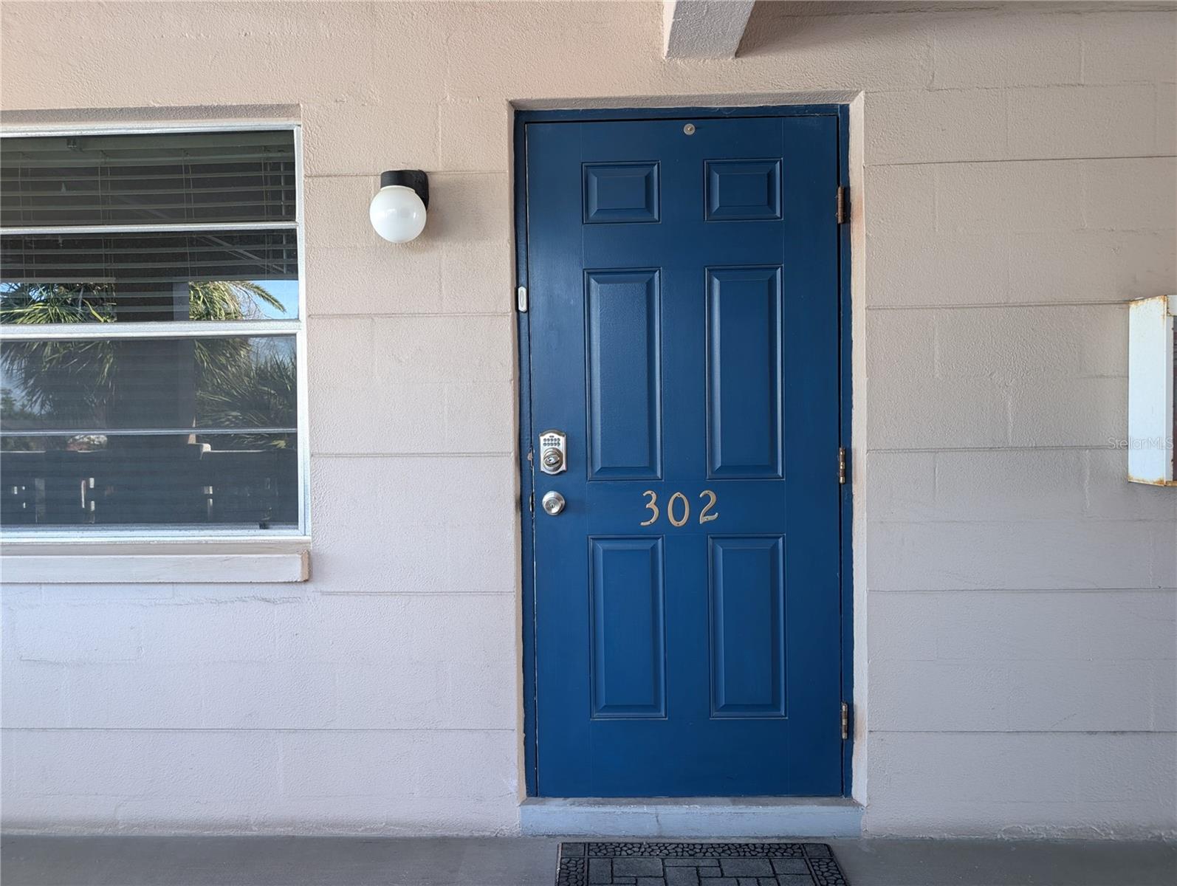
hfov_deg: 71.5
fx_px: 817
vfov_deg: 56.9
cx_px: 588
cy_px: 443
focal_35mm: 24
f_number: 1.68
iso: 19
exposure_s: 1/23.9
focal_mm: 6.9
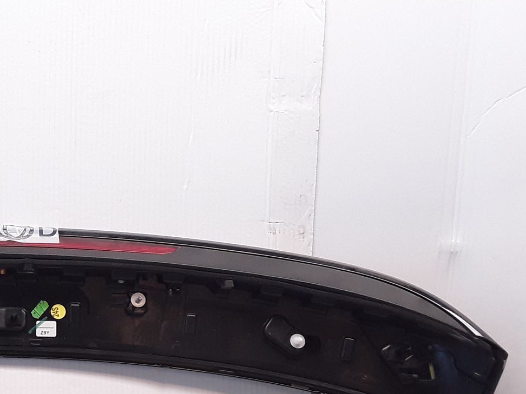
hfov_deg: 30.3
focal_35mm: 59
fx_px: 897
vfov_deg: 24.6
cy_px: 281
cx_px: -4
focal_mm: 2.91
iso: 100
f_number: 1.9
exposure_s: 1/147
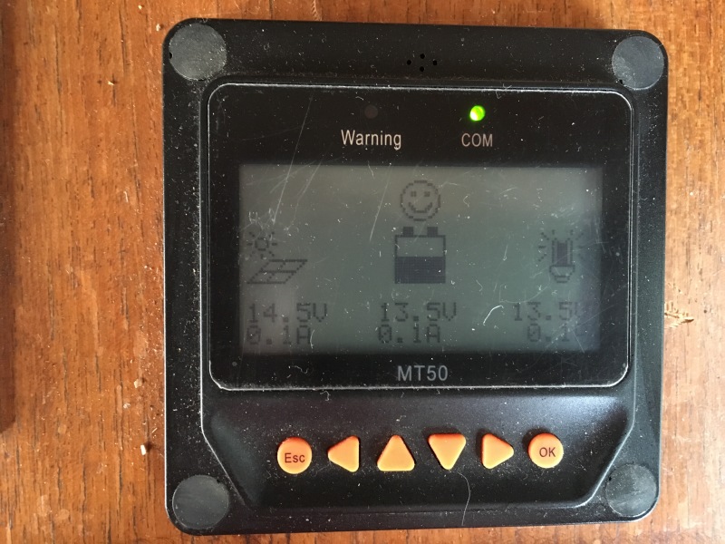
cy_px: 272
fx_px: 607
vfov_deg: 48.2
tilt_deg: -74.6
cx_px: 362
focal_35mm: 29
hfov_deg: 61.7
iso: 400
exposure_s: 1/15
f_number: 2.2
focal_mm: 4.15
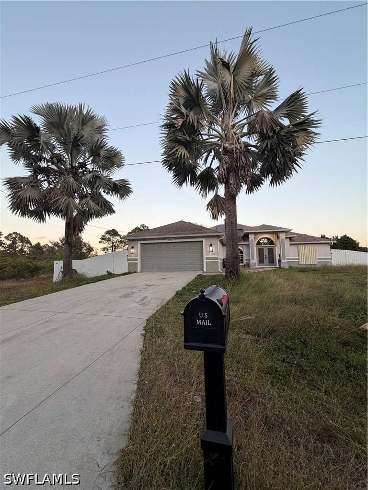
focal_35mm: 14
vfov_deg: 102.1
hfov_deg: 85.7
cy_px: 245
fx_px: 198
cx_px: 184
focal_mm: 2.22
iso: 64
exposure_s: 1/121
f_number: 2.2
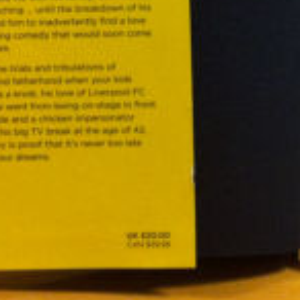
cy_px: -7
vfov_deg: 16.1
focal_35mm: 106
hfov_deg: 16.0
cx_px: 323
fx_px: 1039
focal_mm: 3.85
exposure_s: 1/15
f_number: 2.8
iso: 250
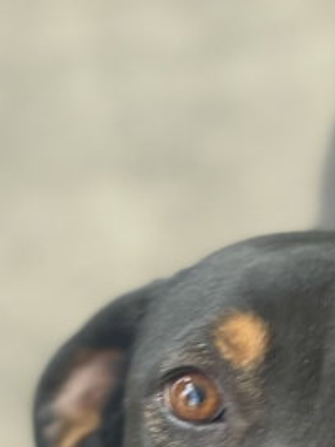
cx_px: 403
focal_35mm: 190
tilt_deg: -44.9
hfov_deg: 7.8
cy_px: 548
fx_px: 2450
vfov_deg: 10.2
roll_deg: -3.8
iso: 50
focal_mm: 7.5
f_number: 2.2
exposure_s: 1/121
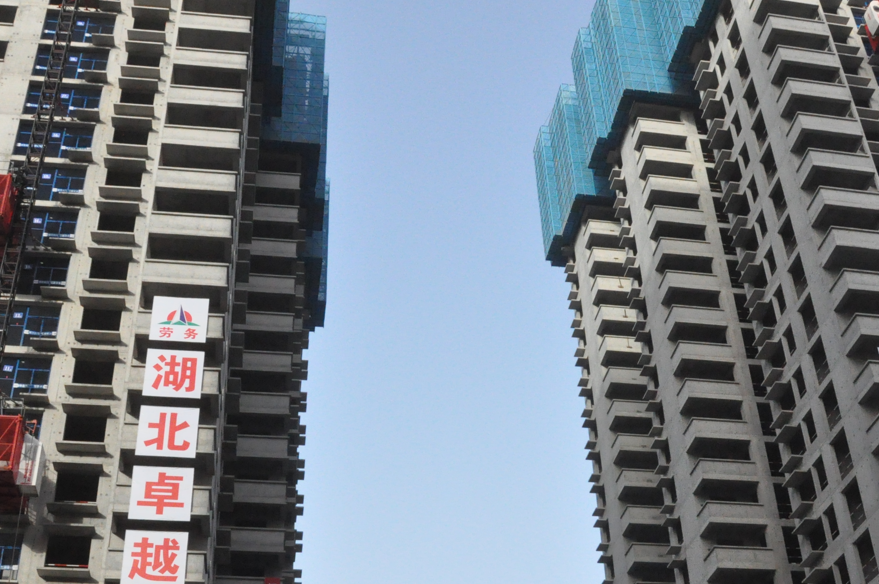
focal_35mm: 46
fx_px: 1122
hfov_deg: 42.8
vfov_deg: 28.5
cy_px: 474
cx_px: 450
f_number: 16
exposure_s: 1/1000
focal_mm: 18
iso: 3200
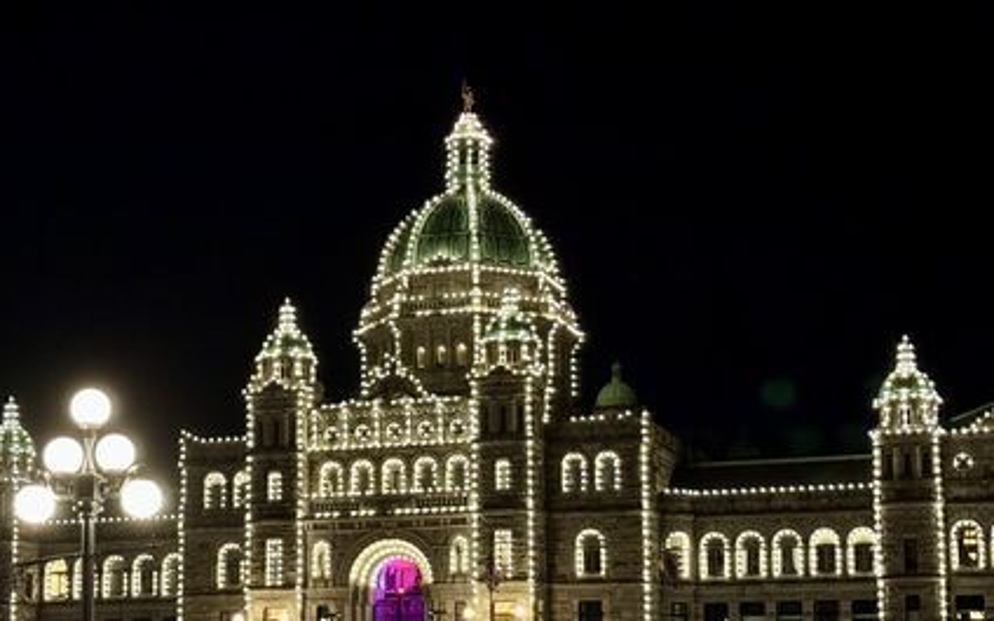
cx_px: 459
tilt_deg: +8.0
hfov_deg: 28.6
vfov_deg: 18.0
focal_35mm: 72
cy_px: 445
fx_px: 1950
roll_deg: -0.1
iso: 800
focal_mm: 6.76
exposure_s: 1/30
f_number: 1.78
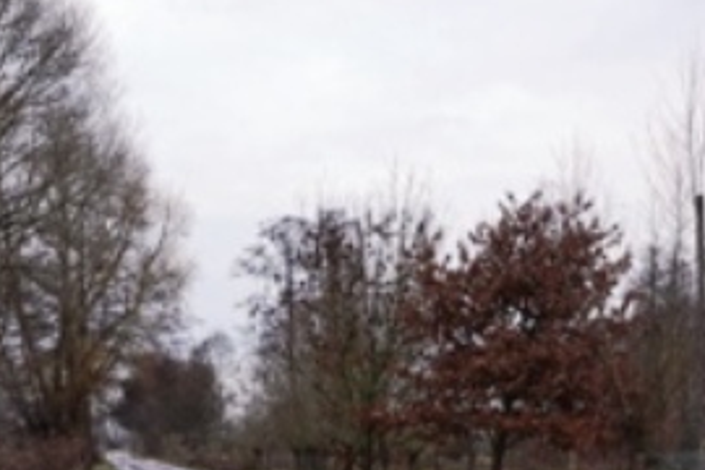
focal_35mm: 64
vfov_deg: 20.9
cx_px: 290
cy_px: 396
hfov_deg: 31.4
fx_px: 1253
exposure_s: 1/60
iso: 125
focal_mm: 18
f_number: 4
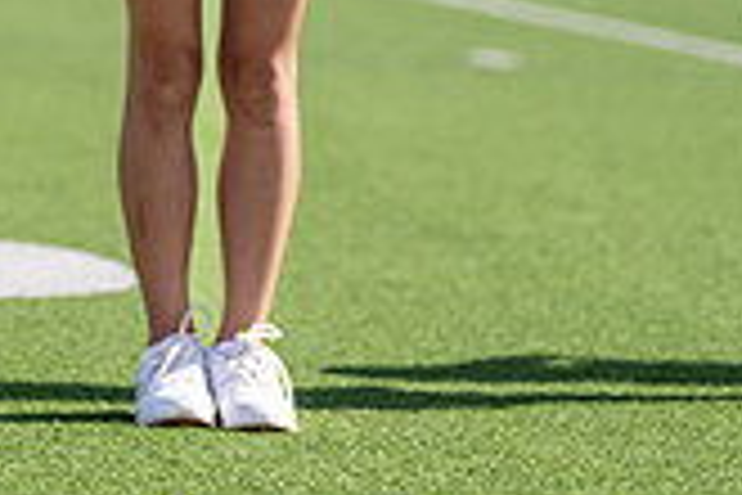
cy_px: -387
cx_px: -333
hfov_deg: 5.2
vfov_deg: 3.5
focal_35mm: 392
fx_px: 8079
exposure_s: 1/4000
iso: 250
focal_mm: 108
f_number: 2.8
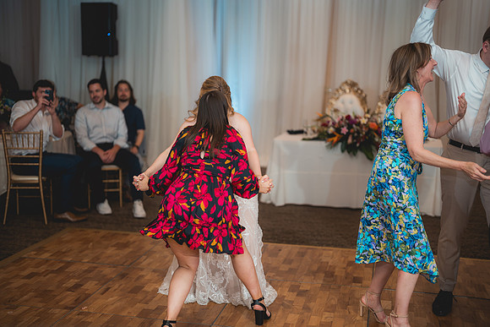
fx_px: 681
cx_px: 245
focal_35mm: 50
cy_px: 164
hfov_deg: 39.6
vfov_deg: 27.0
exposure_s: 1/250
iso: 80
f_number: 1.2
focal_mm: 50
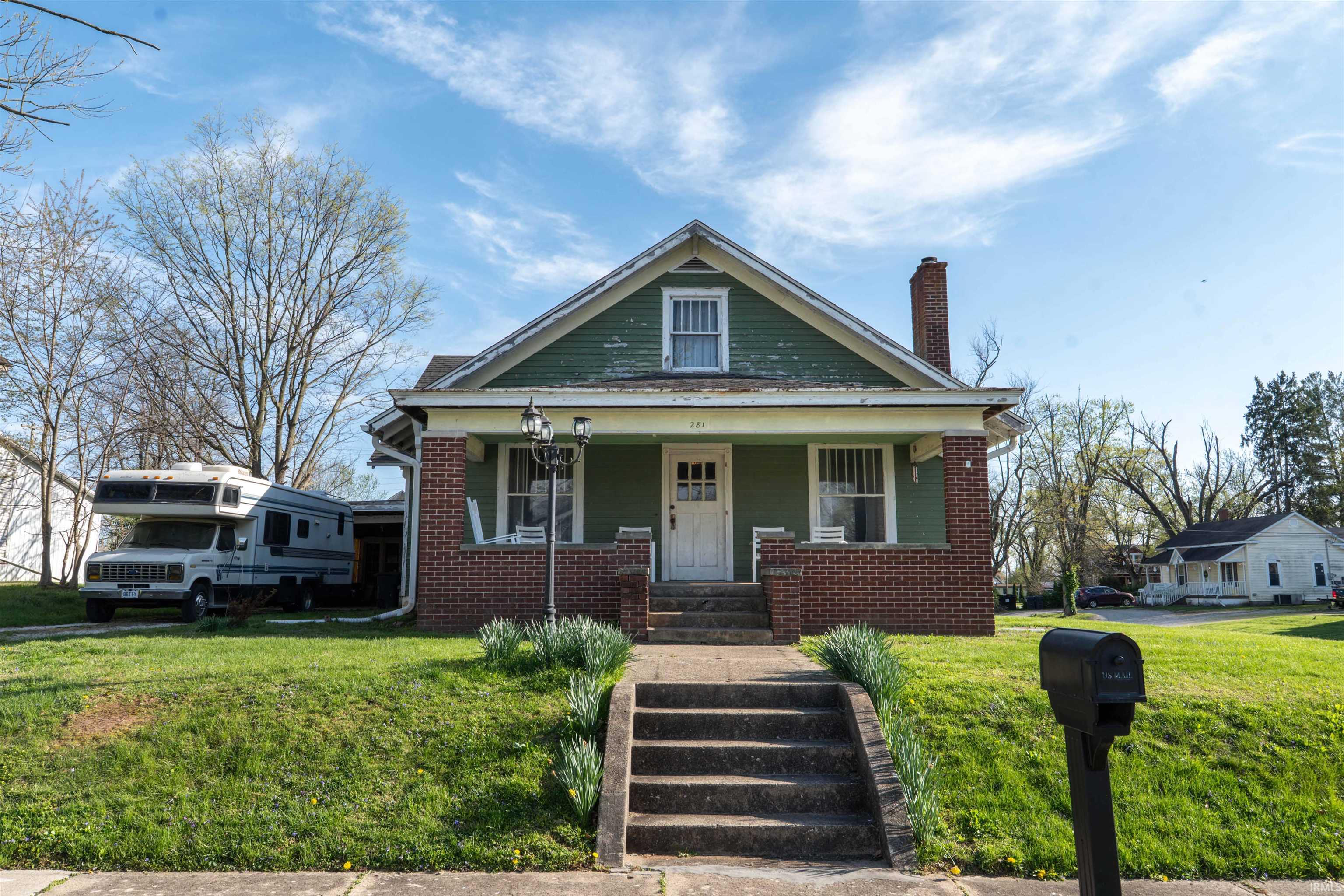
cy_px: 448
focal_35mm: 24
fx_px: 896
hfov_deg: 73.7
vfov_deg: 53.1
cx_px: 672
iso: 250
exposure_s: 1/125
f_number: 14
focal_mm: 24
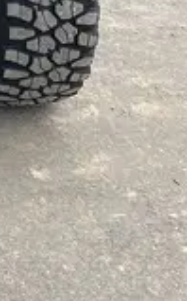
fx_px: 1038
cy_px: -202
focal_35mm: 127
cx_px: -234
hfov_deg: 9.4
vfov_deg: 14.8
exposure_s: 1/407
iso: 32
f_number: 1.8
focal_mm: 4.25
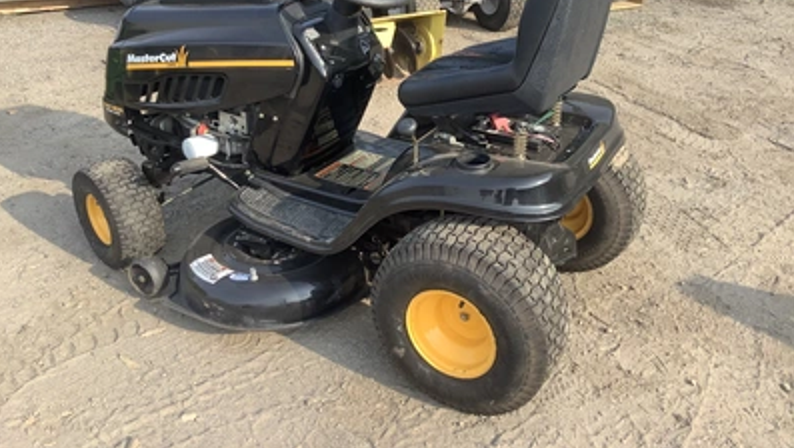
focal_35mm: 34
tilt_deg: -23.8
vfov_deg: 34.5
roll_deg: +0.8
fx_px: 716
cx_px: 396
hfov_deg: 58.0
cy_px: 158
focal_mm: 3.3
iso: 25
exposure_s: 1/322
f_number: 2.4
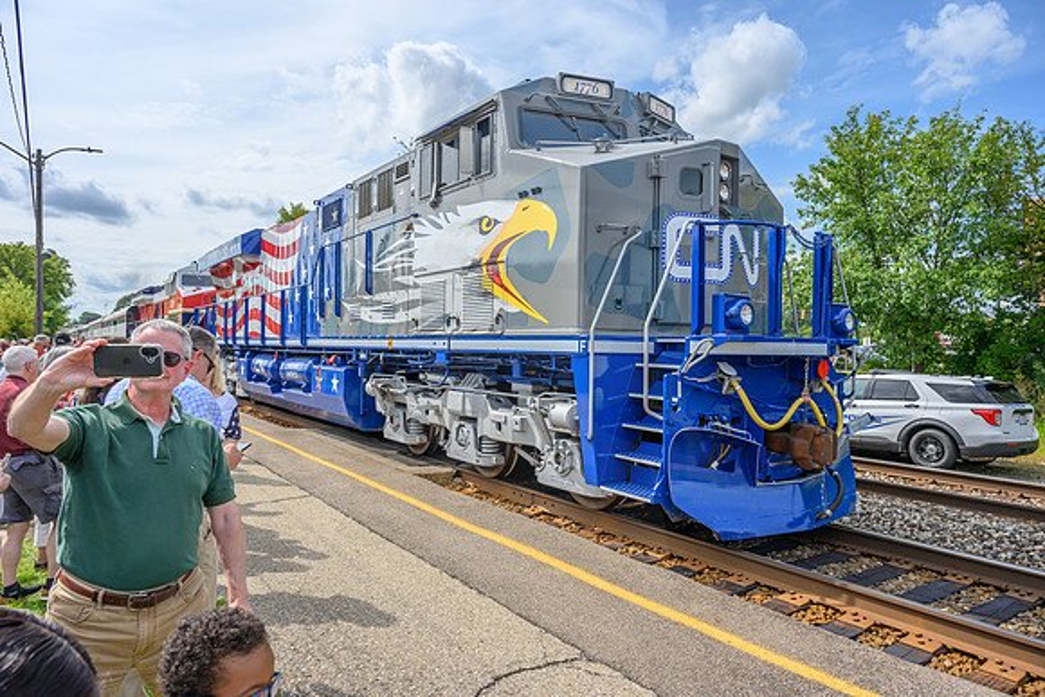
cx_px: 522
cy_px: 348
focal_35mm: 24
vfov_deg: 53.2
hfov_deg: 73.7
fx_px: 697
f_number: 6.3
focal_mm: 24
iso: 200
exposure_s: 1/800
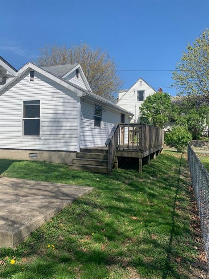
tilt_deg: +1.1
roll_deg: -0.5
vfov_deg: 67.3
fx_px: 209
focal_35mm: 26
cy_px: 140
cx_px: 104
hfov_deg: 53.1
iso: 25
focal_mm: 4.25
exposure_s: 1/2309
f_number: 1.8
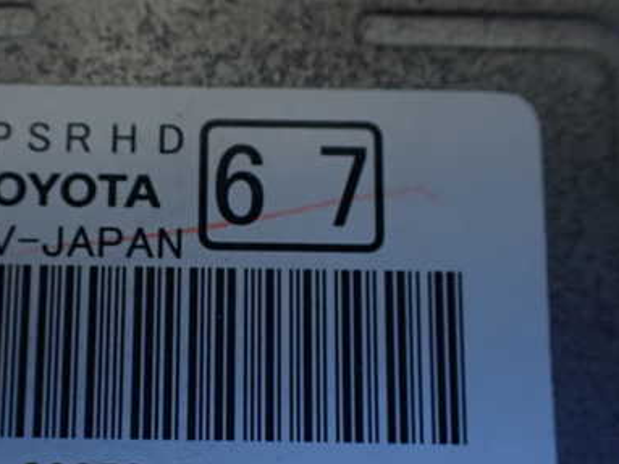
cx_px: 192
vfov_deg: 30.7
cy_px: 286
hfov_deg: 39.8
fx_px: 840
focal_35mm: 47
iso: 250
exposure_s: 1/125
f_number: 2.3
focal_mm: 5.4
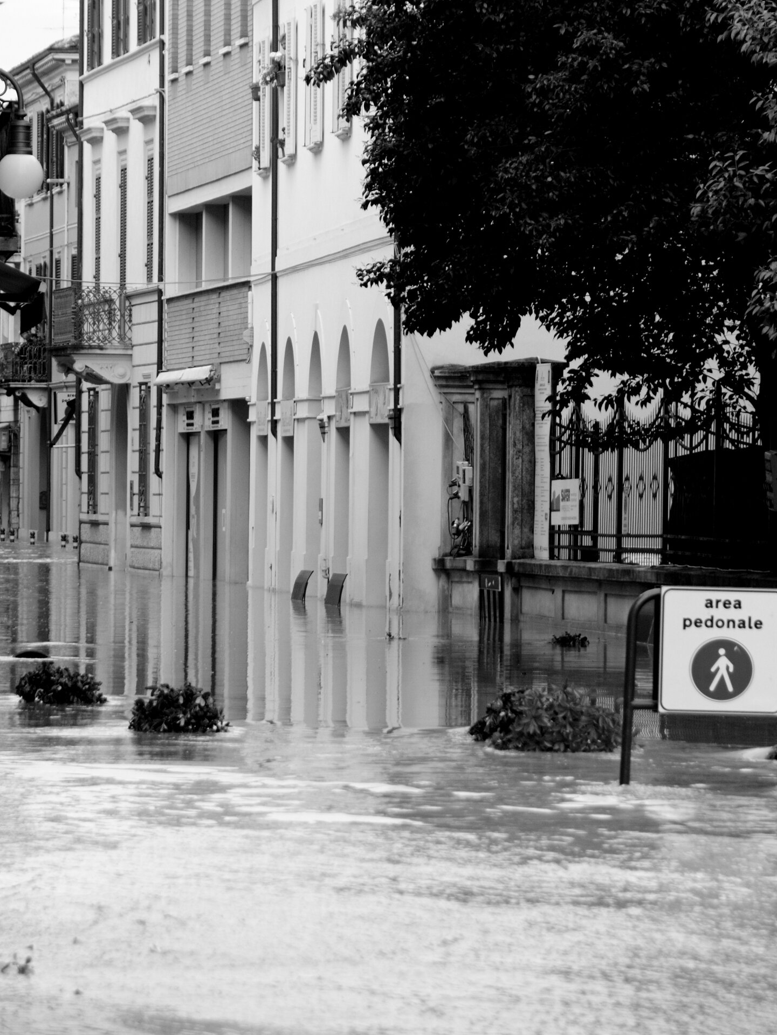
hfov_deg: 5.7
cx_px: 342
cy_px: 518
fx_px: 7810
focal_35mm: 261
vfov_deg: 7.6
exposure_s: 1/320
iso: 400
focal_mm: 120
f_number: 7.1
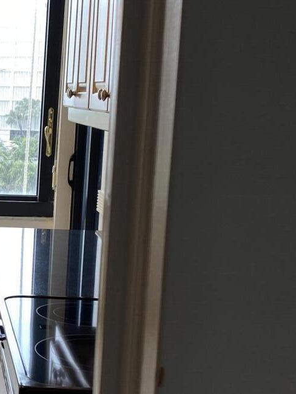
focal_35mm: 80
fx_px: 912
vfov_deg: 24.4
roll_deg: -1.4
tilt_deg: -8.3
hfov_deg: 16.9
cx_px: -136
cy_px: 228
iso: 32
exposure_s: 1/120
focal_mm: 4.25
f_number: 1.8
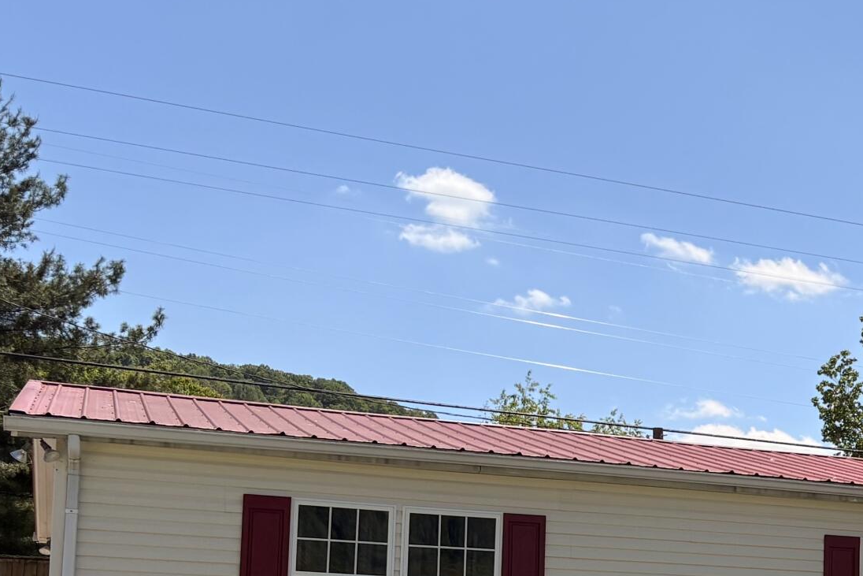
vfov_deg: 17.9
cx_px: 1039
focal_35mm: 74
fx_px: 1774
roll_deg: +0.4
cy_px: 611
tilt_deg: +5.4
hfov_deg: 24.7
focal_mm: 5.96
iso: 50
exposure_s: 1/4329
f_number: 1.6
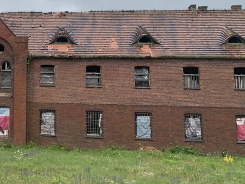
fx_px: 410
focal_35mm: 58
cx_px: -14
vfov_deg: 25.2
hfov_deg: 30.3
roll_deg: -3.5
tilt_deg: +7.8
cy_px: 71
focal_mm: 4.25
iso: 25
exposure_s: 1/1880
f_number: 1.8
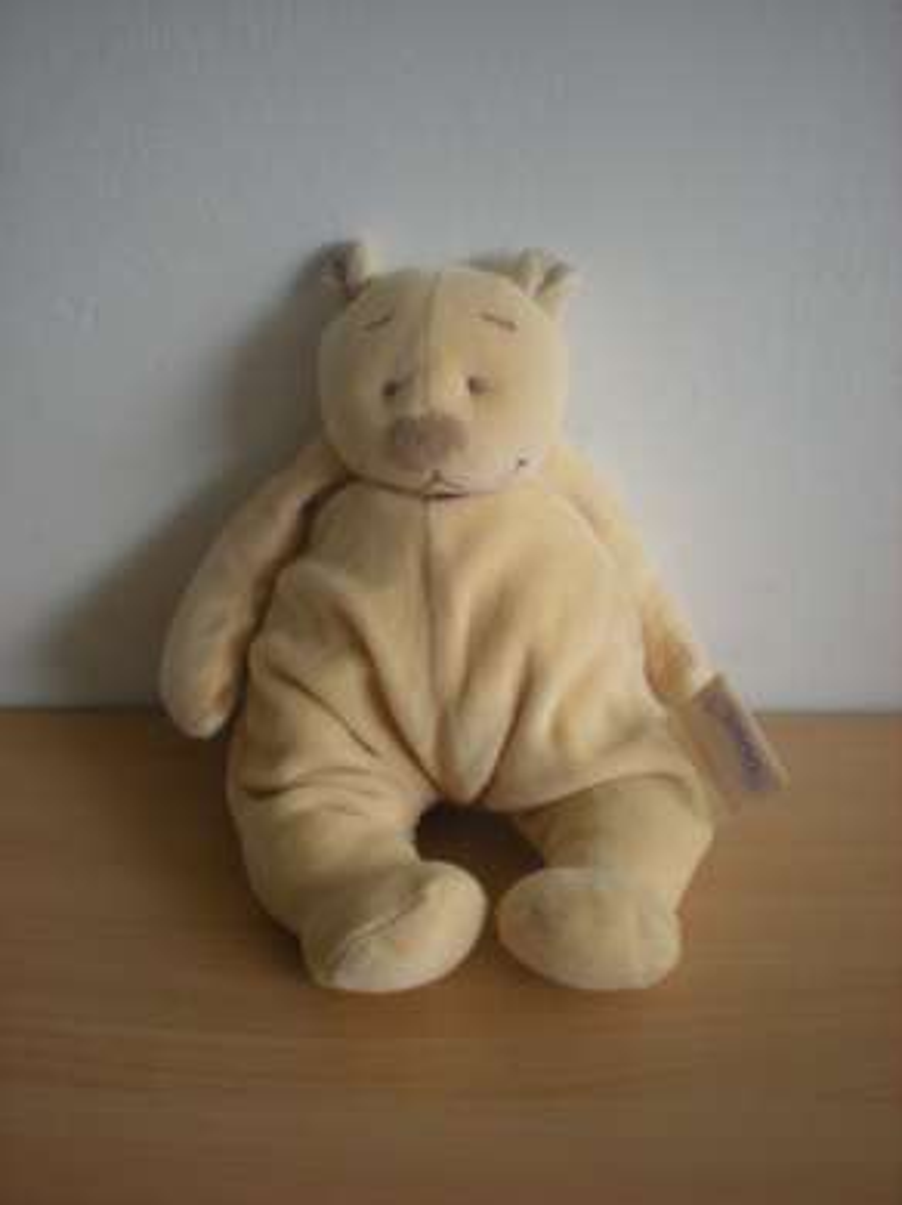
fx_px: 1322
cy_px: 602
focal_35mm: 38
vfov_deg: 49.0
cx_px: 451
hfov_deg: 37.7
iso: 200
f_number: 3.1
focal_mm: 6.3
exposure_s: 1/44.2
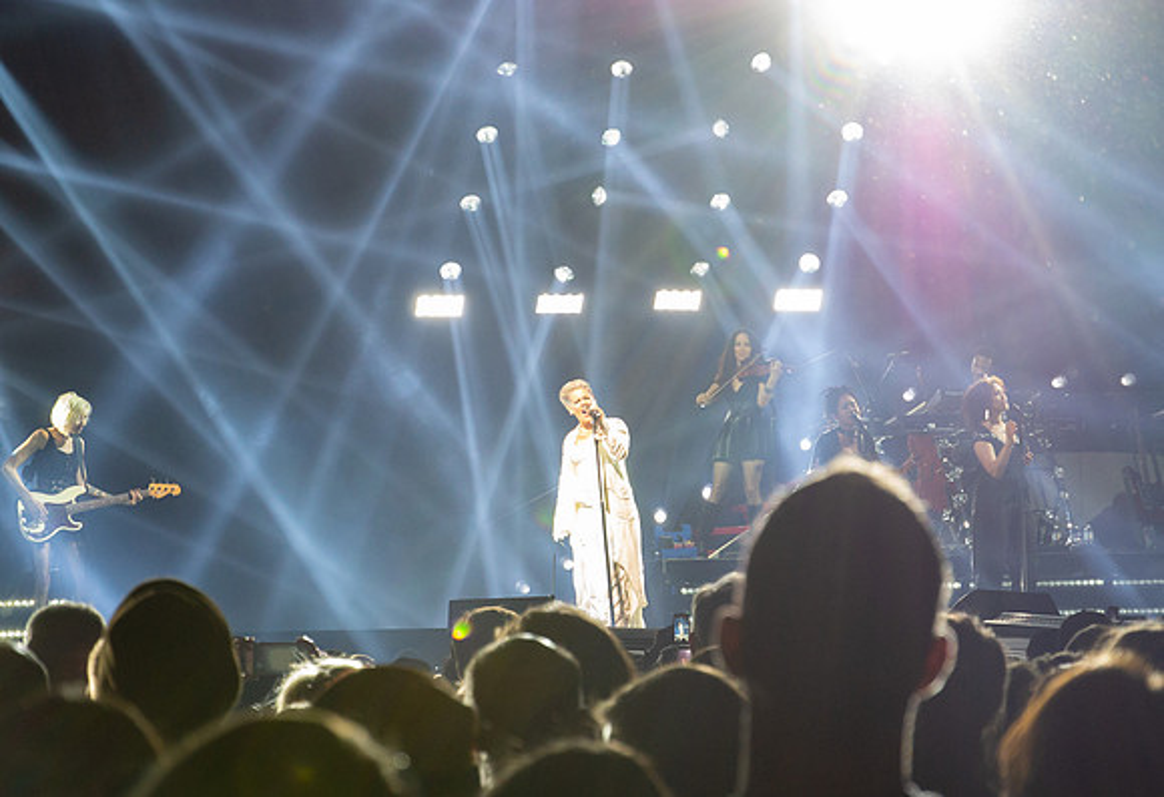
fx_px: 6290
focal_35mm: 193
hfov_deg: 10.6
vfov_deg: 7.2
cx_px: 608
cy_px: 407
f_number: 4.8
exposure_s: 1/125
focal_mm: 69
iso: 800
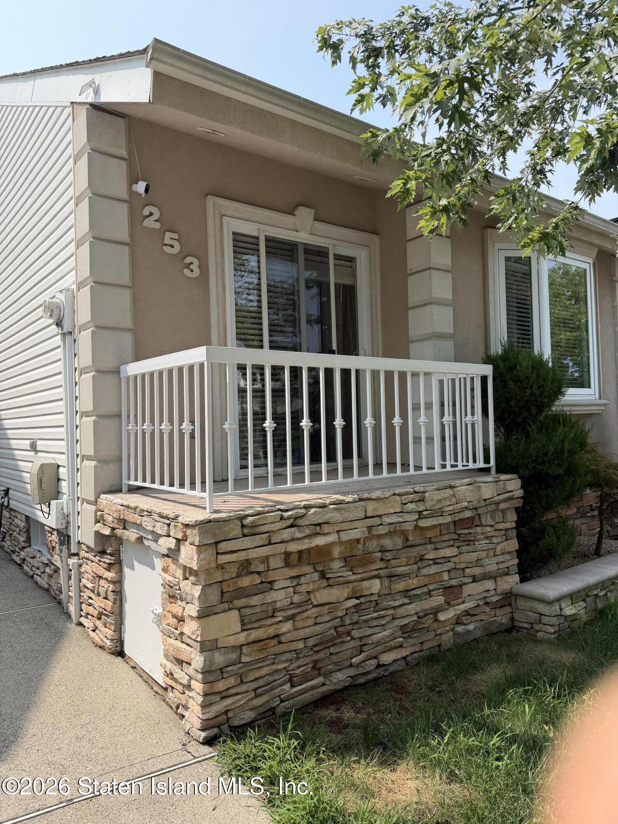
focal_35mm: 24
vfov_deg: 71.6
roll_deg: +4.0
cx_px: 309
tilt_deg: +2.7
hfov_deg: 56.8
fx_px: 571
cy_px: 412
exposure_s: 1/2611
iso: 100
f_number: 1.78
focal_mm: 6.76
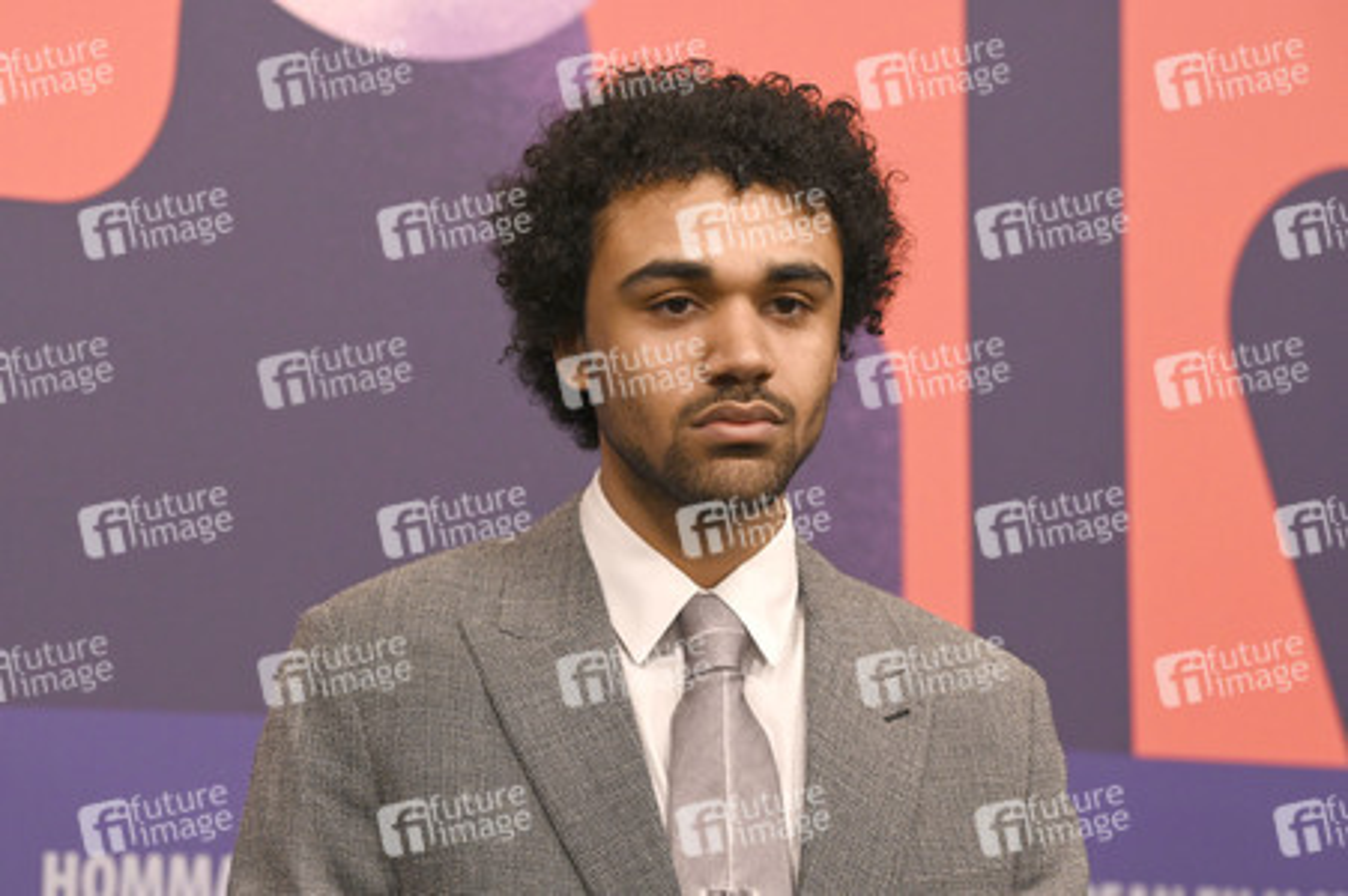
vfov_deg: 9.4
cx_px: 674
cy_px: 448
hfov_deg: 14.2
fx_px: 5425
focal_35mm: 145
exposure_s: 1/400
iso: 4000
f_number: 6.3
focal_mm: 145
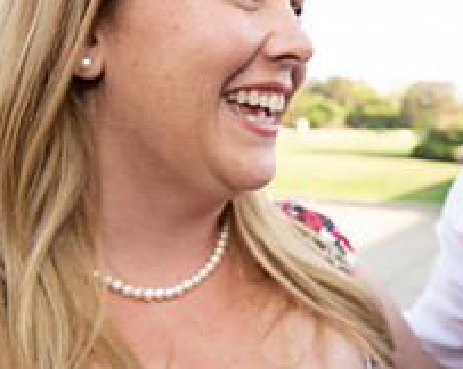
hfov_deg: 42.2
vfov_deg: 34.3
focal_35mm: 43
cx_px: 317
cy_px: 106
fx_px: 589
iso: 200
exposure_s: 1/250
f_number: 4
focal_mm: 16
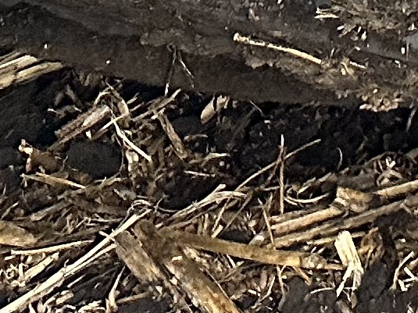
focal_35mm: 181
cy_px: -854
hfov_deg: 8.7
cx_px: 1313
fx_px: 2185
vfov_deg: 6.8
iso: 250
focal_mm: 6.86
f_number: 1.78
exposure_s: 1/100
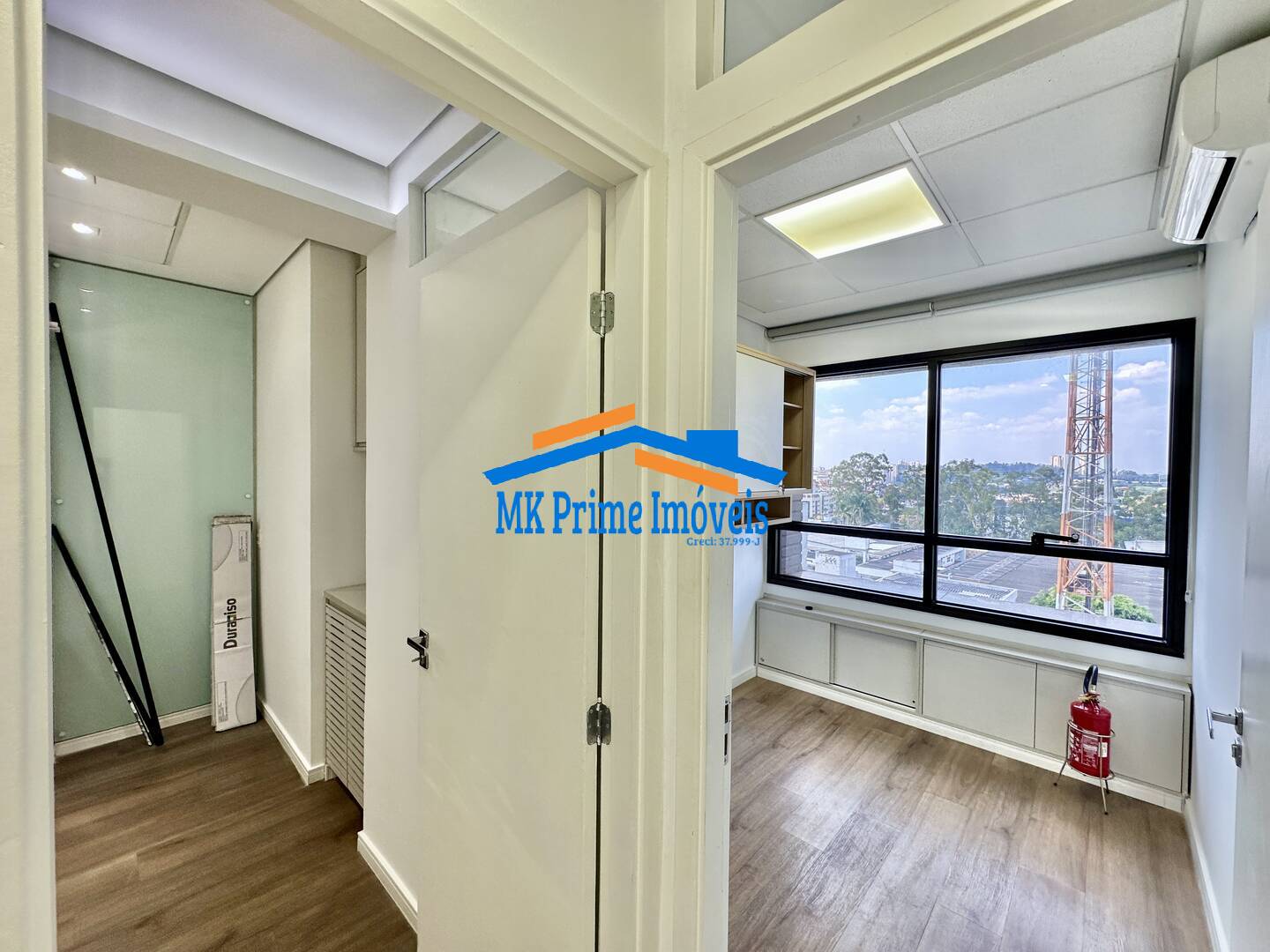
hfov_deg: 102.1
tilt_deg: -0.6
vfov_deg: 85.7
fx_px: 514
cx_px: 635
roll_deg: -1.3
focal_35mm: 14
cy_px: 476
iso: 80
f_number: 2.2
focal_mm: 2.22
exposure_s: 1/120
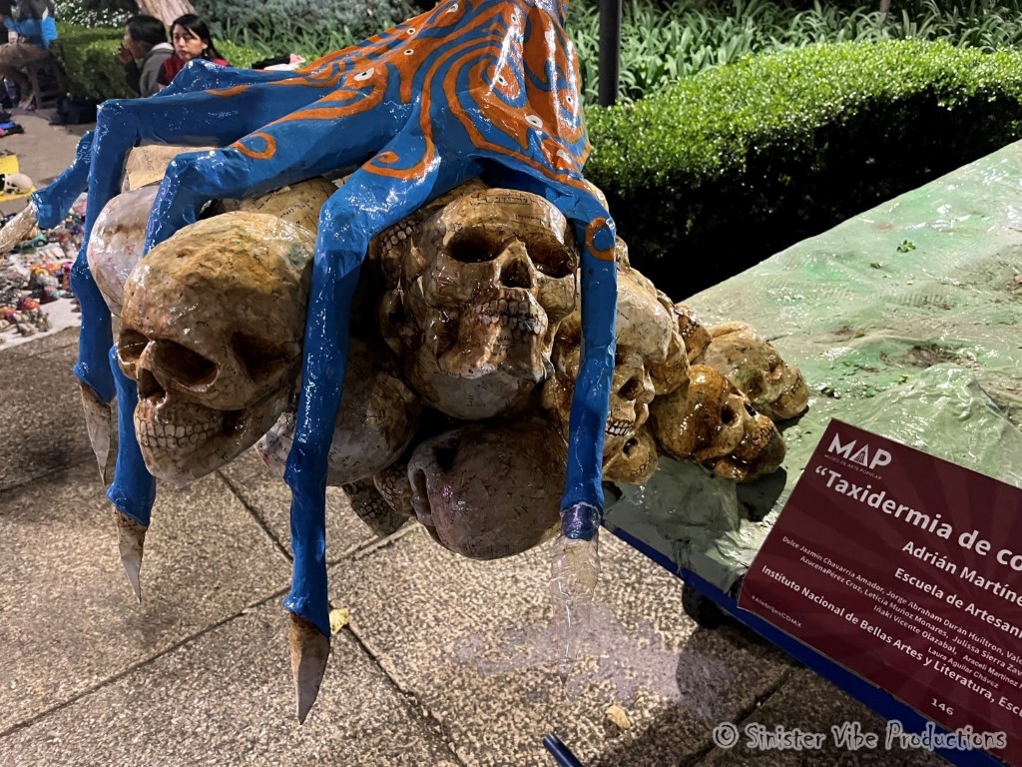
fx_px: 768
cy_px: 384
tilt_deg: -29.5
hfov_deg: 67.3
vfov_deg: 53.1
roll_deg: +4.4
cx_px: 511
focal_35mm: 26
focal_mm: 5.1
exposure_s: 1/34
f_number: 1.6
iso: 640
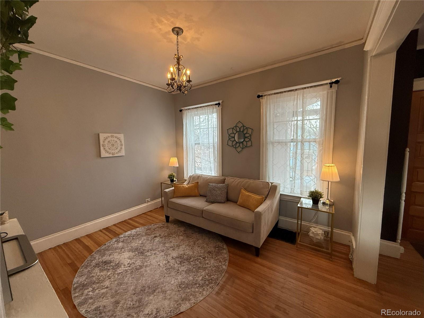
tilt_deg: -5.7
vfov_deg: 85.7
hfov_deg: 102.1
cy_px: 159
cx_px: 212
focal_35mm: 14
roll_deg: +0.9
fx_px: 171
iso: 250
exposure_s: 1/120
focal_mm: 2.22
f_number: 2.2
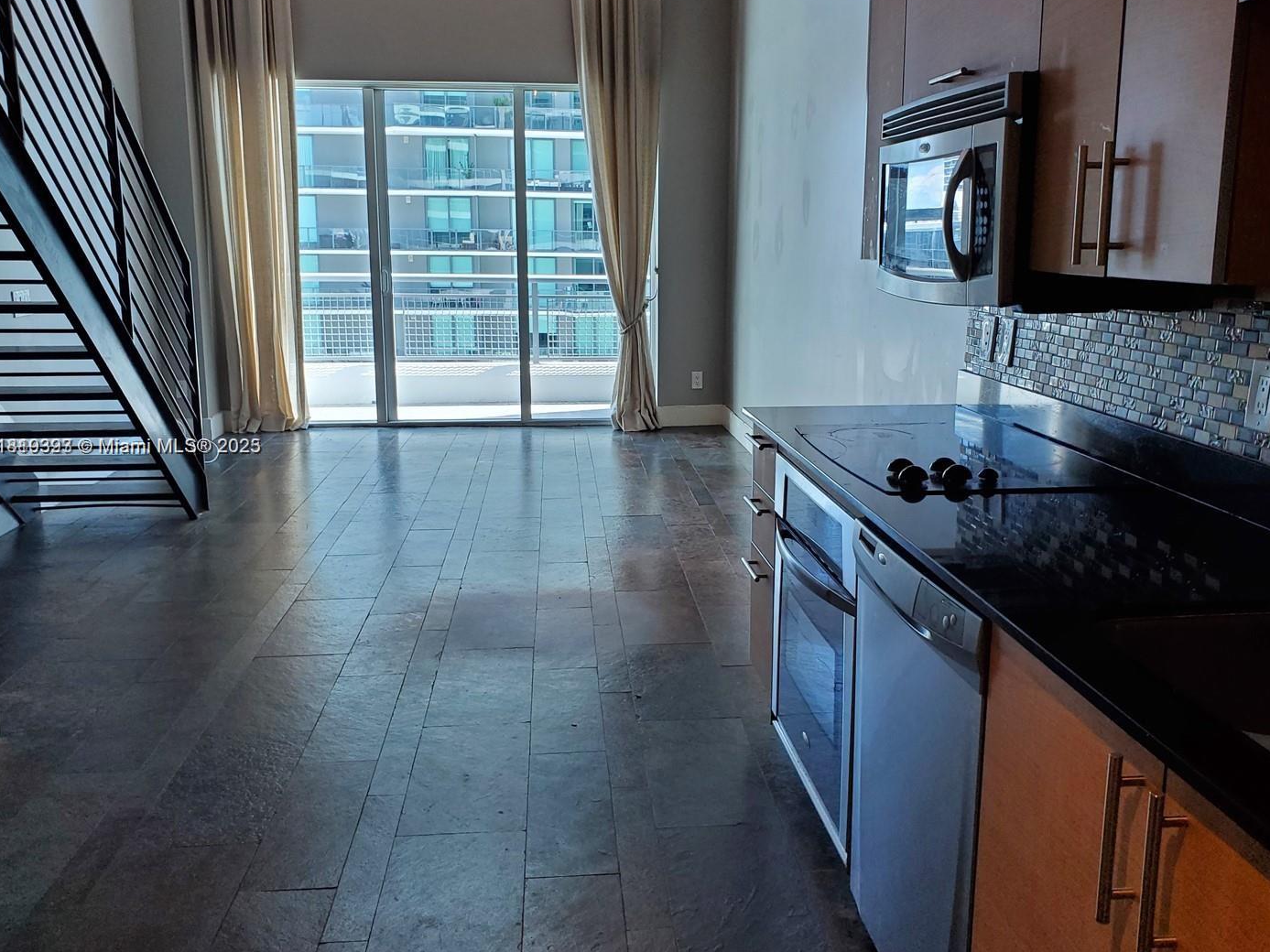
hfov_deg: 59.8
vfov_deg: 46.8
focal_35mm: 30
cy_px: 448
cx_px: 700
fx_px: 1101
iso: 160
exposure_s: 1/120
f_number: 2.4
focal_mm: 4.3
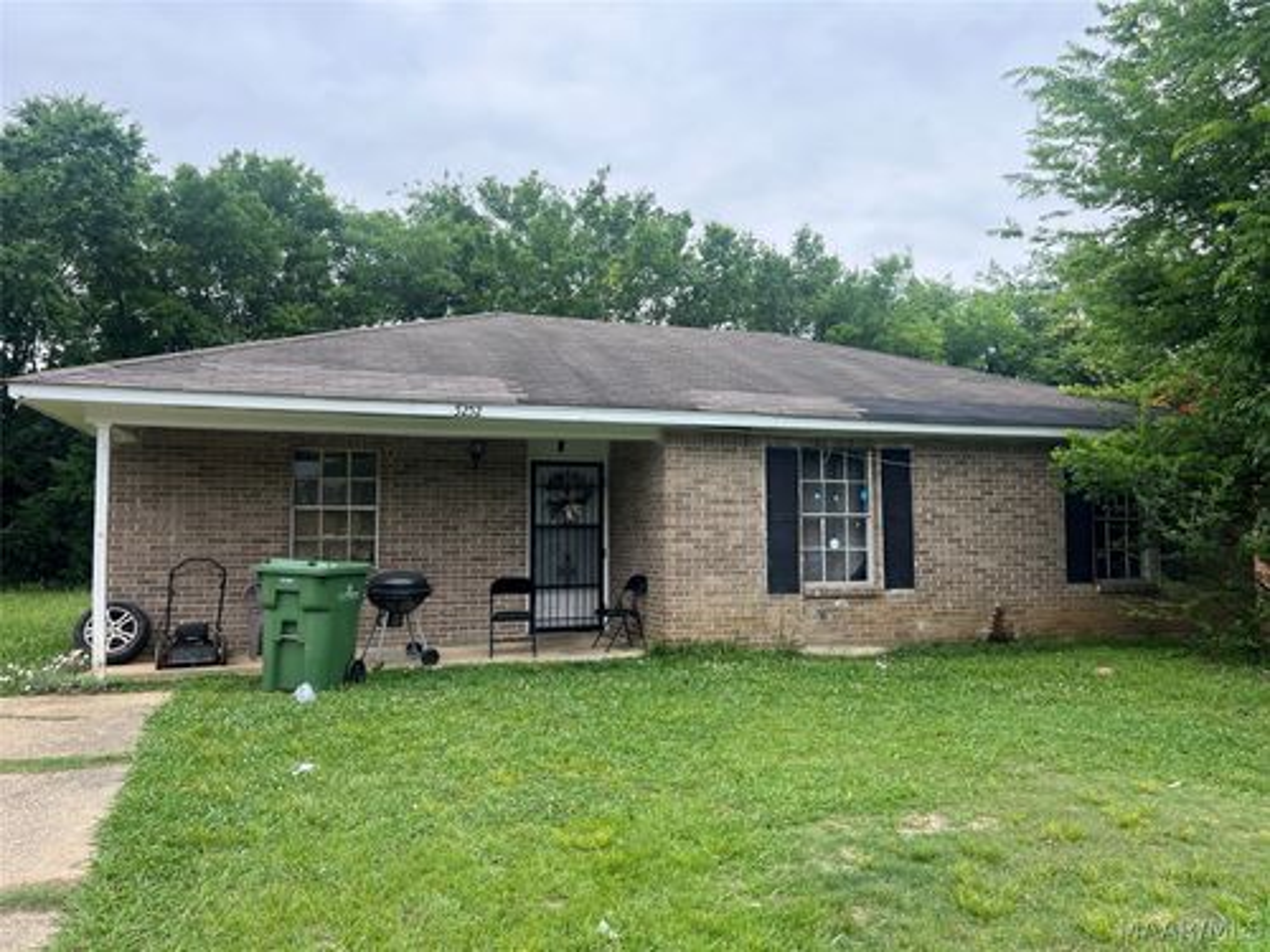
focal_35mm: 26
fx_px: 954
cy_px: 476
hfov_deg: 67.3
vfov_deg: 53.1
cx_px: 635
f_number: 1.5
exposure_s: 1/581
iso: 50
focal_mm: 5.7
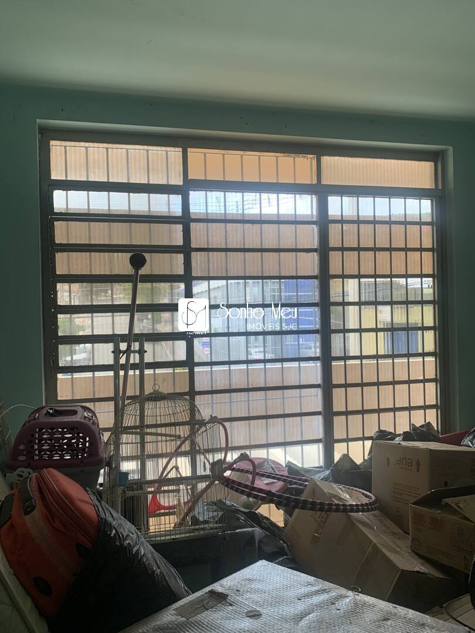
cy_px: 316
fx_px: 476
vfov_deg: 67.3
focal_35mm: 26
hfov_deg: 53.1
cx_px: 238
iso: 50
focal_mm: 4.25
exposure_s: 1/121
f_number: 1.8
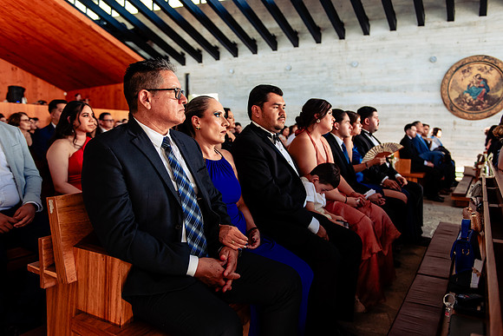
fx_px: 403
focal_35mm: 29
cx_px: 252
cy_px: 168
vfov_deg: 45.2
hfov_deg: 64.0
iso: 800
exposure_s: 1/250
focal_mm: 28
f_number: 3.2
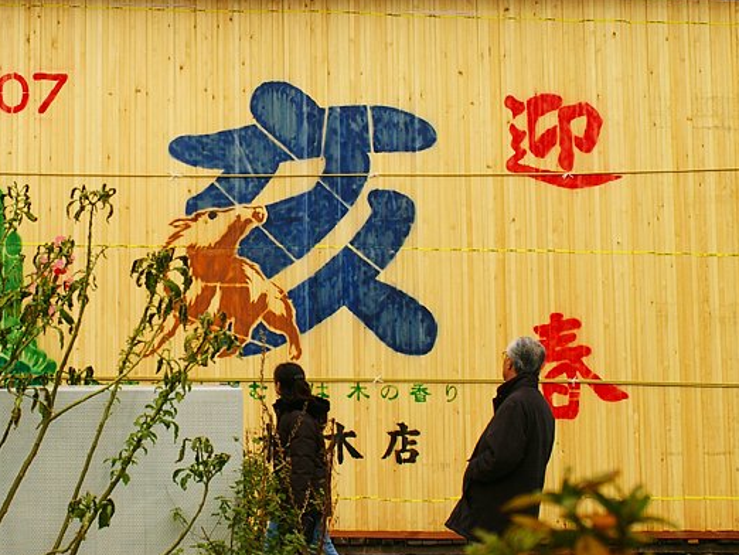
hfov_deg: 18.5
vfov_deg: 14.0
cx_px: 224
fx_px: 2264
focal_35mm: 106
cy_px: 191
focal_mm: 48
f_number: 8
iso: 400
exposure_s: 1/250
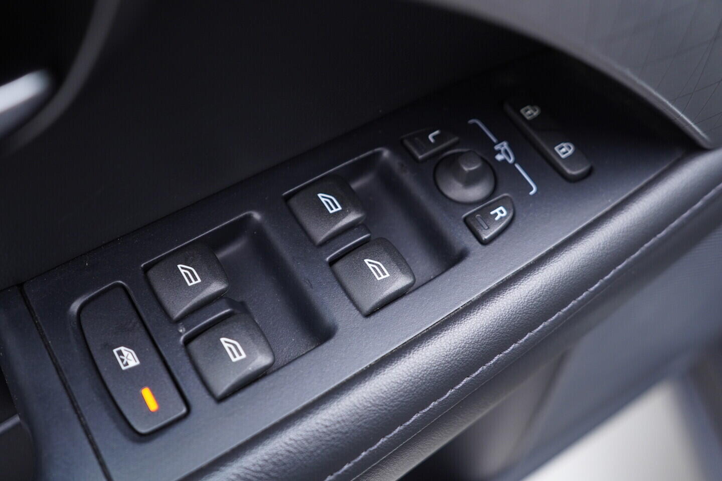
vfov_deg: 36.9
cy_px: 240
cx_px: 361
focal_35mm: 36
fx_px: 722
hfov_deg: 53.1
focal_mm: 24
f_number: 2.8
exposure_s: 1/40
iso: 400
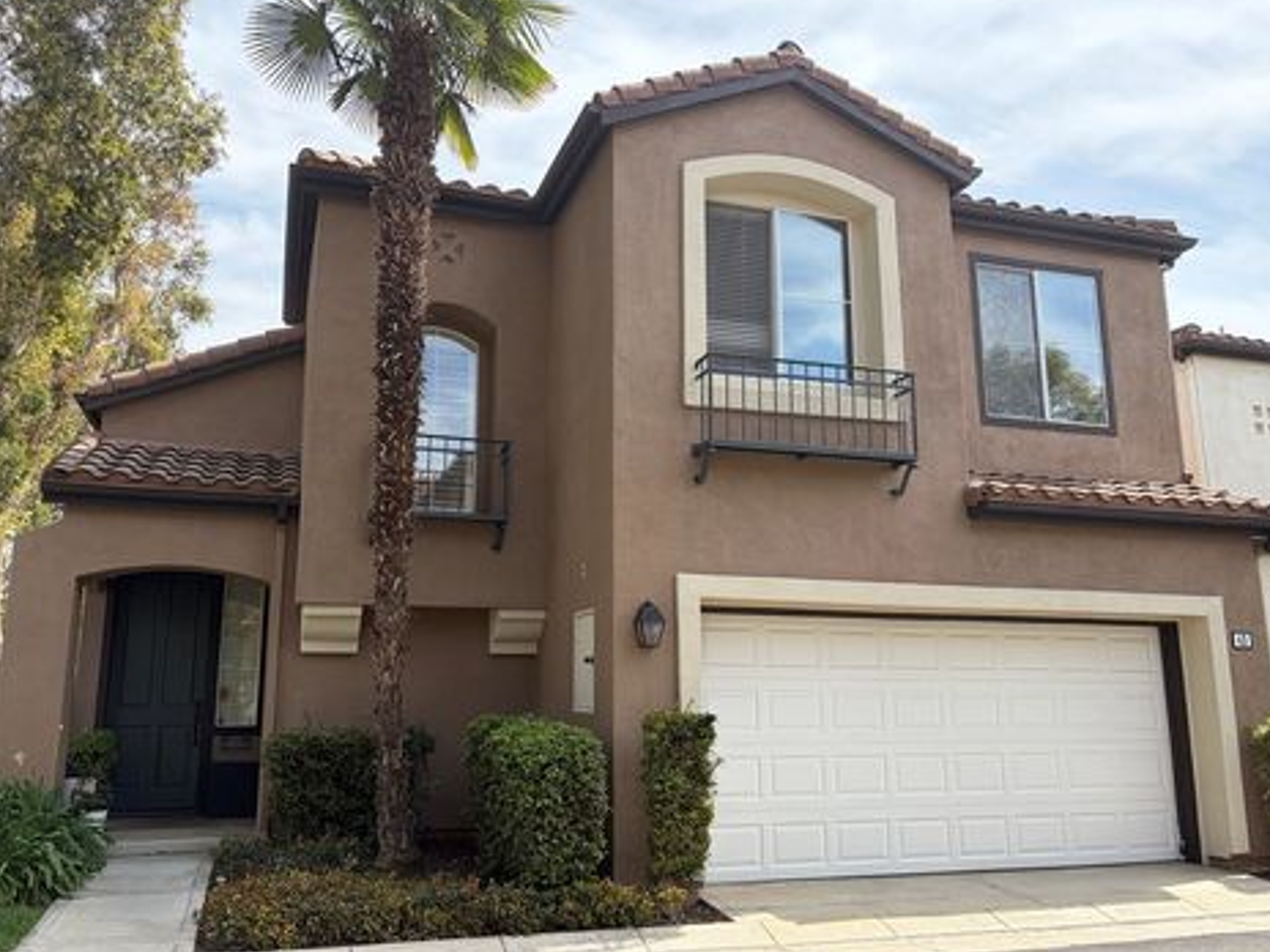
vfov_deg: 49.7
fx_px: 1027
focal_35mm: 28
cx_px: 594
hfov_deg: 63.4
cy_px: 472
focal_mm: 5.96
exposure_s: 1/1901
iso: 64
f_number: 1.6
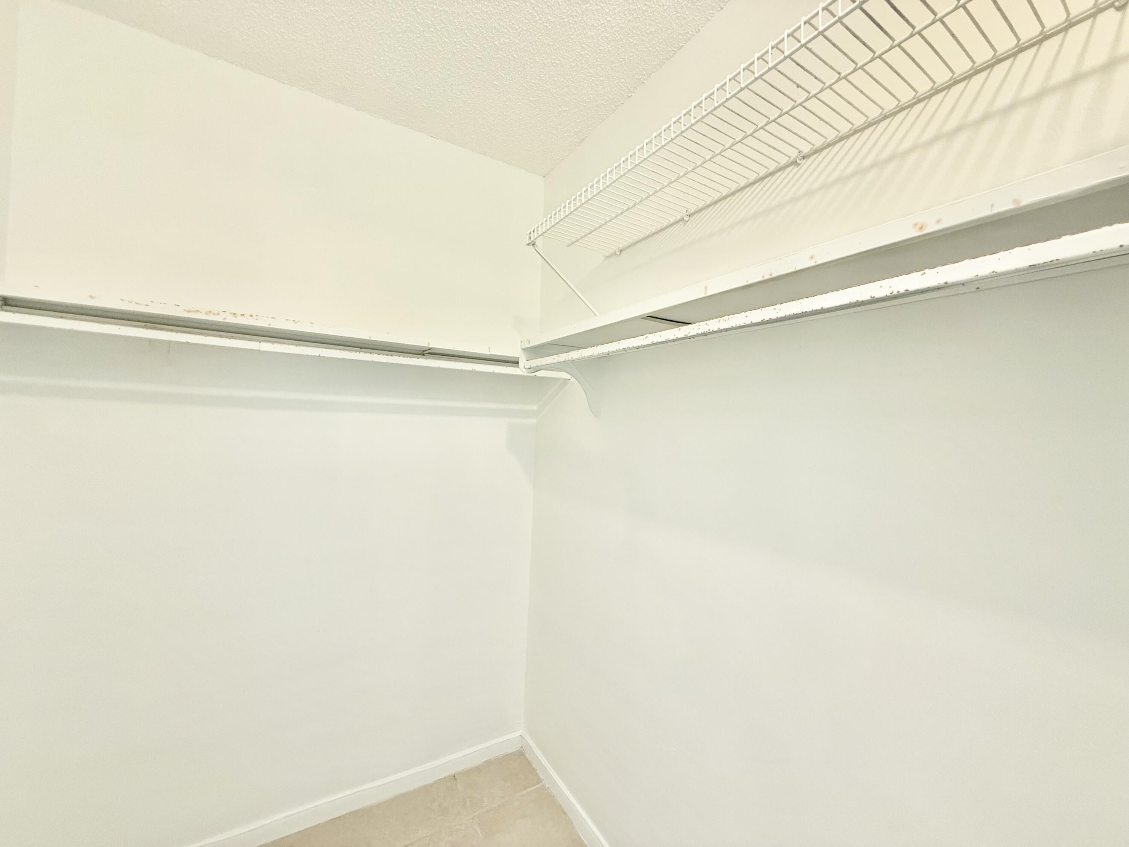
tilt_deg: +0.2
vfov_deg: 85.7
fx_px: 457
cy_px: 424
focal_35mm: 14
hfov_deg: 102.1
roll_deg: -2.8
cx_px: 564
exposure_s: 1/120
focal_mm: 2.22
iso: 200
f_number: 2.2
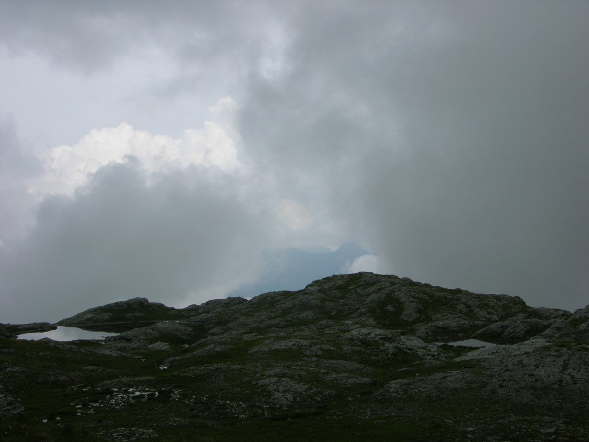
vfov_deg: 31.5
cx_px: 294
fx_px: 783
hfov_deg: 41.2
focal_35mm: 46
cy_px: 221
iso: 50
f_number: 7.5
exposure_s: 1/252
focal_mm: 11.6
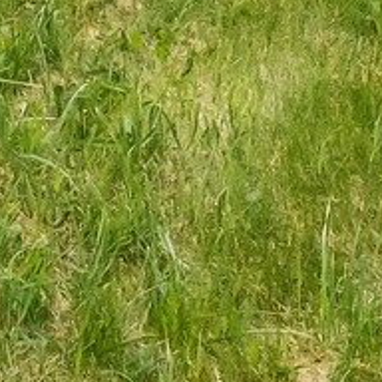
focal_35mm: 115
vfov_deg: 11.6
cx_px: -404
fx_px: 1436
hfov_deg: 13.0
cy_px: -613
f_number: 9
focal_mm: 16
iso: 6400
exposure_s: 1/640
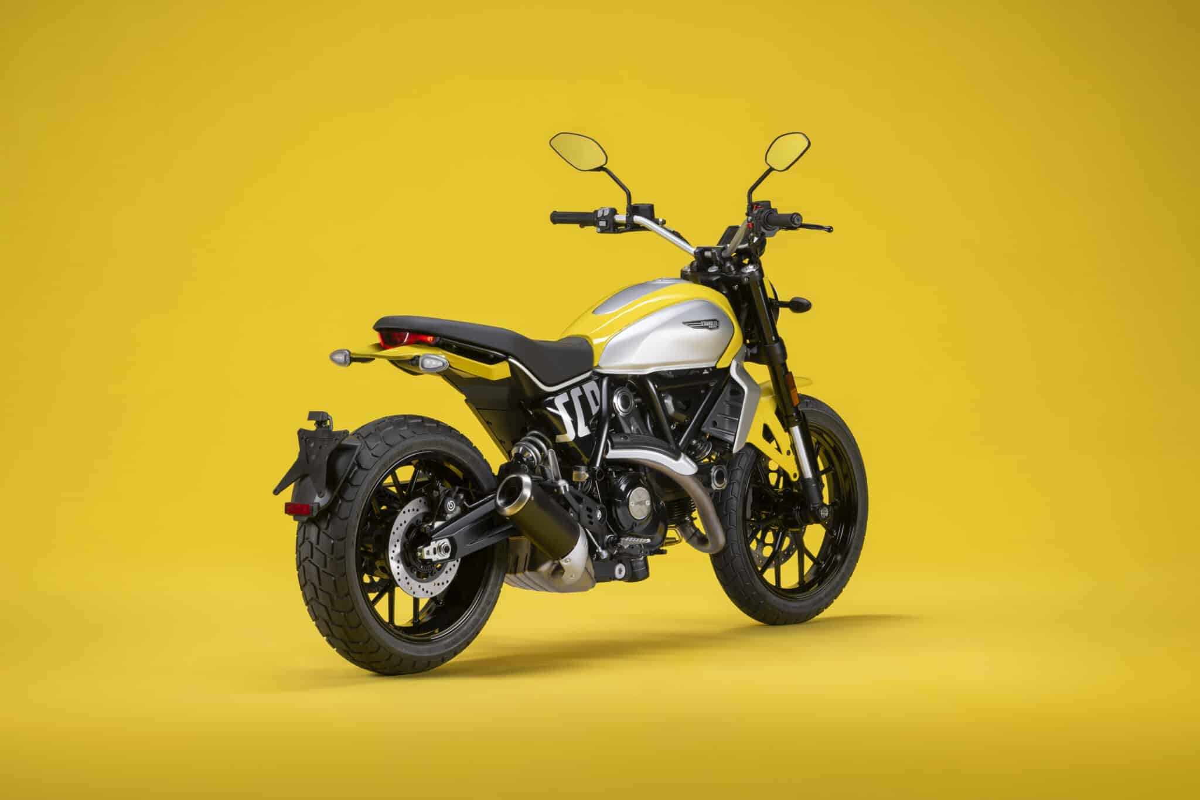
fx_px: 3499
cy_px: 400
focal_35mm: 105
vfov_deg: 13.0
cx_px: 600
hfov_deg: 19.5
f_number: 11
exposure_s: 1/160
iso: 100
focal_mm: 105
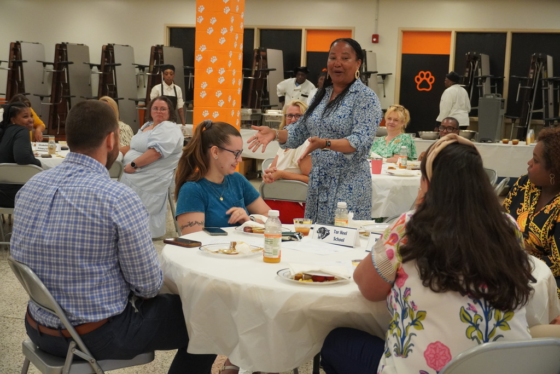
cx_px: 280
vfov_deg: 24.4
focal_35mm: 56
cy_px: 187
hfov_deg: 35.9
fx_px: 863
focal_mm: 37
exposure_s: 1/160
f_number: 4.5
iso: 2500
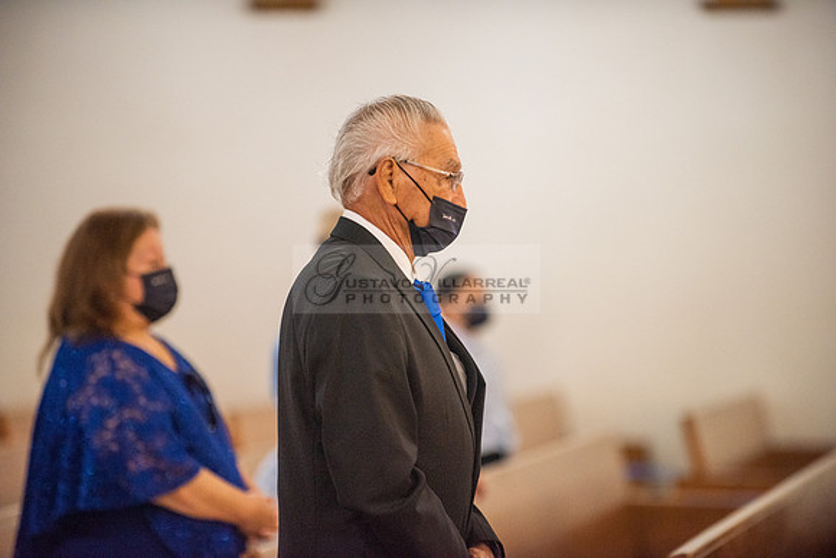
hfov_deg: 10.3
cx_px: 418
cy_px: 279
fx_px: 4645
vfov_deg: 6.9
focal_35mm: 200
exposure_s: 1/200
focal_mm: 200
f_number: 2.8
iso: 2000
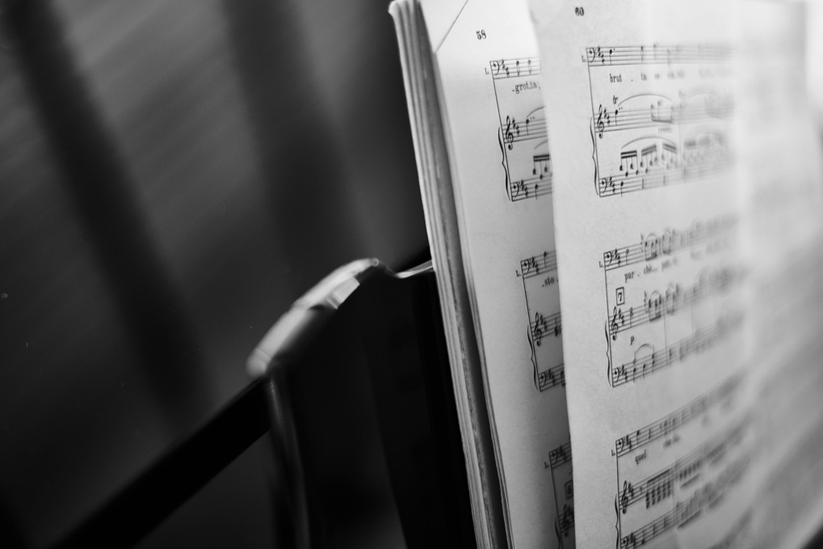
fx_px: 1211
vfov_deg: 25.5
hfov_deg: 37.5
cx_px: 419
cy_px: 275
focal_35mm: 53
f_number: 1.4
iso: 250
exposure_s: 1/125
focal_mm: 50
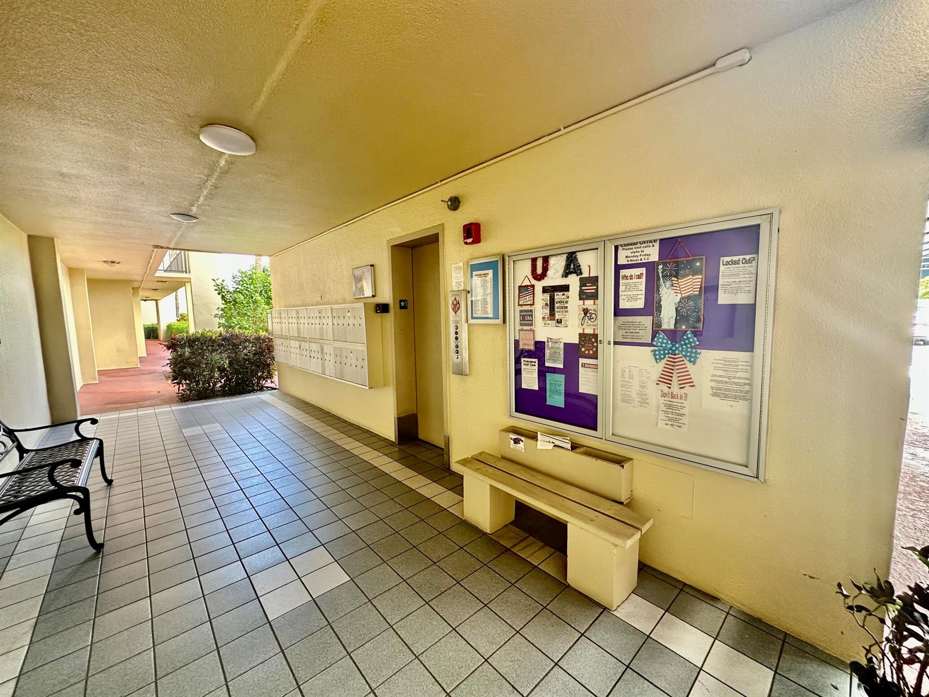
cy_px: 348
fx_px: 376
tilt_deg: -5.7
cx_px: 464
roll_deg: +0.8
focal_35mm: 14
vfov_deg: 85.7
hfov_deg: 102.1
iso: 200
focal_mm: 2.22
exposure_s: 1/99
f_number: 2.2
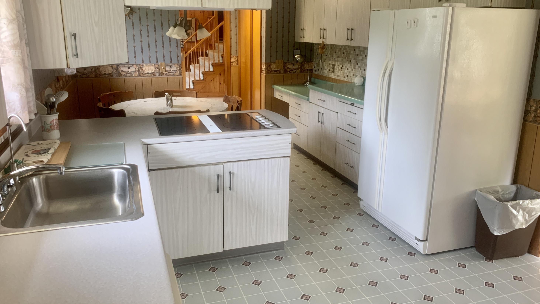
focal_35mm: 29
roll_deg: -0.3
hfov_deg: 66.1
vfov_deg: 40.1
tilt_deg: -14.8
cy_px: 136
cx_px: 268
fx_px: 415
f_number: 1.8
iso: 125
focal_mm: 4.25
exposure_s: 1/60
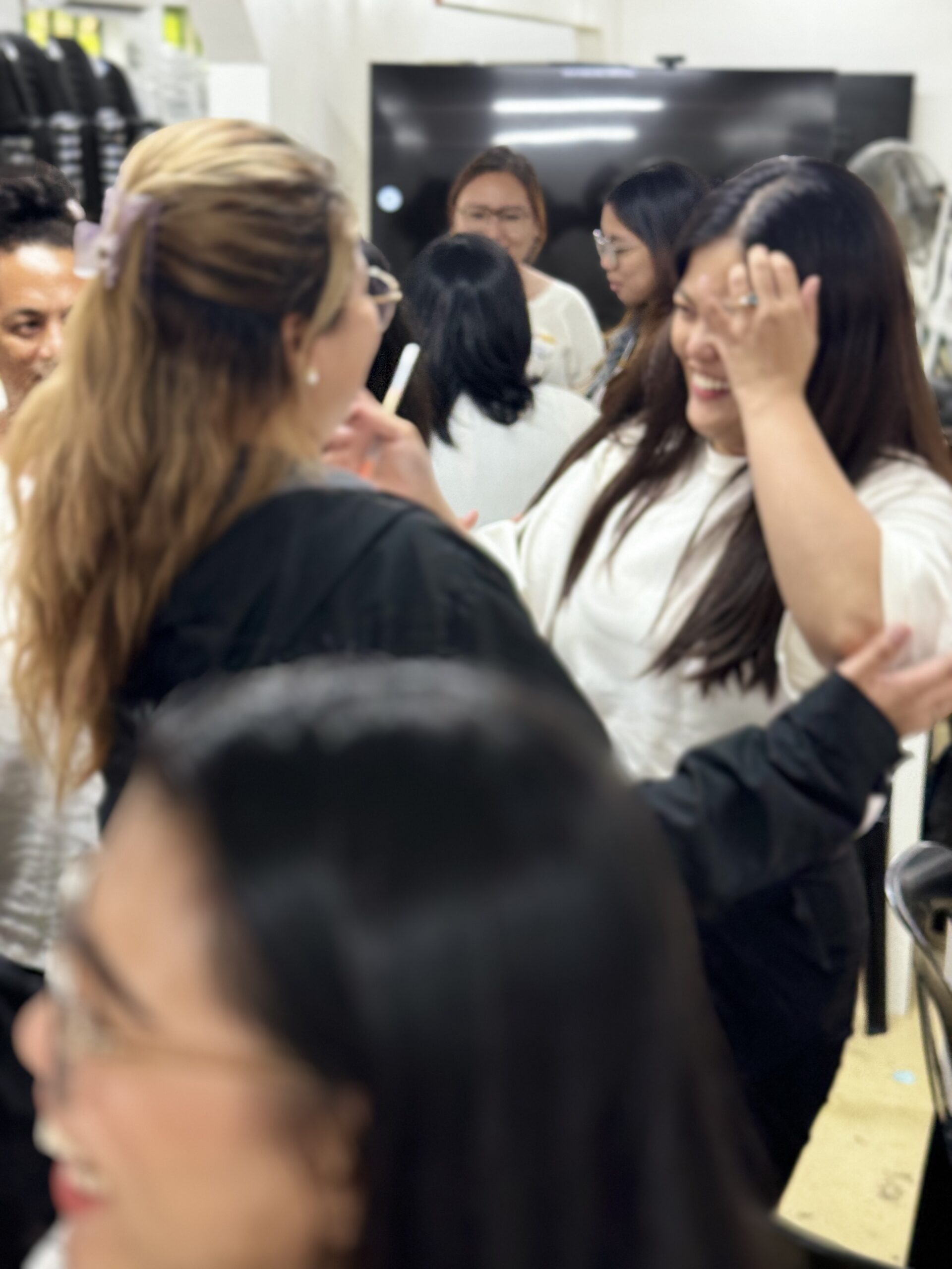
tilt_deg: -18.3
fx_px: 1760
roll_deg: -0.5
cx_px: 476
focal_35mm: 48
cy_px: 634
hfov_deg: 30.3
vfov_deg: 39.7
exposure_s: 1/40
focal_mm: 6.76
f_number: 1.78
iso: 200
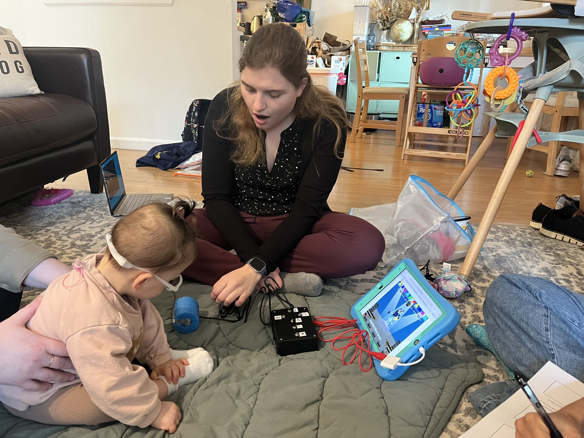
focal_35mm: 26
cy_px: 219
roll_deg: -1.9
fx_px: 439
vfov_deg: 53.1
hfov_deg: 67.3
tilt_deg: -18.7
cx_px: 292
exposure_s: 1/40
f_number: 1.6
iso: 400
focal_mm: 5.1
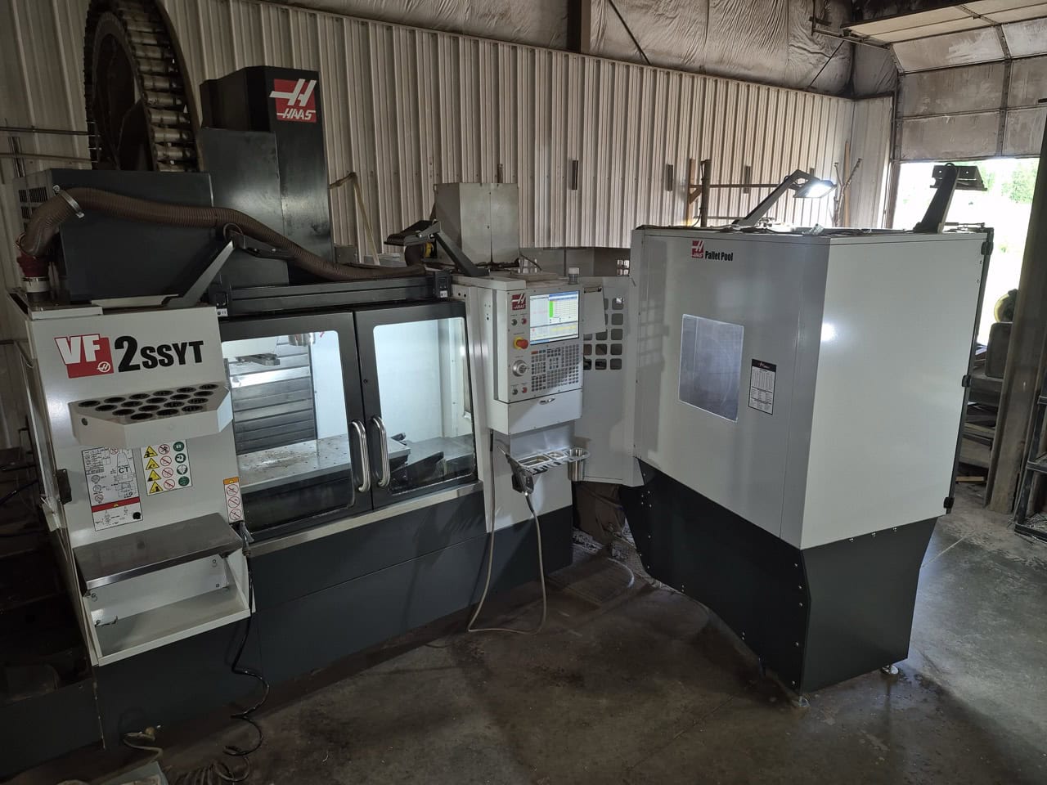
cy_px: 392
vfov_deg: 58.9
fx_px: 696
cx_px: 524
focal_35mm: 23
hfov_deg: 73.9
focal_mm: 5.4
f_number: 1.8
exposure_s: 1/40
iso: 100
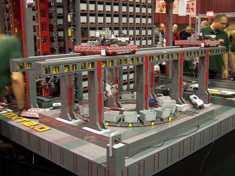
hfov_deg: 43.9
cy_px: 88
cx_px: 118
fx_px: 292
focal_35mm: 43
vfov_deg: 33.6
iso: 80
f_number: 2.9
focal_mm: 7.1
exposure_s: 1/2
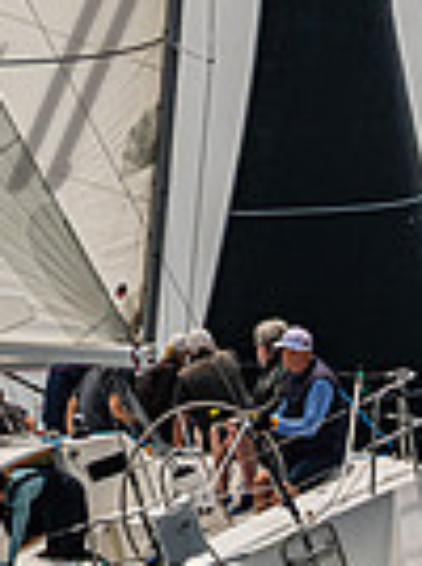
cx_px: -109
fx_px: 5936
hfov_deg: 4.1
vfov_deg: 5.4
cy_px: -56
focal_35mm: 364
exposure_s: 1/4000
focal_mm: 70
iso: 500
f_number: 8
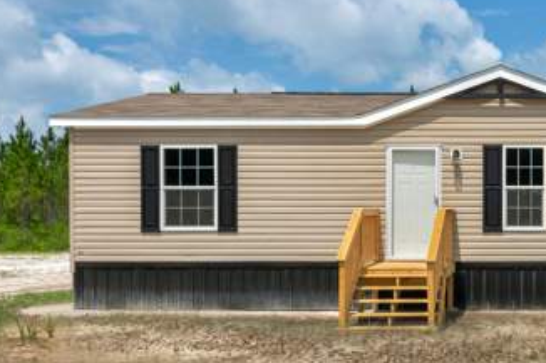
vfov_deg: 24.4
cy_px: 223
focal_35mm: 55
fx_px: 837
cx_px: 526
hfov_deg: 33.5
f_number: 7.1
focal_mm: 15
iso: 250
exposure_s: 1/800
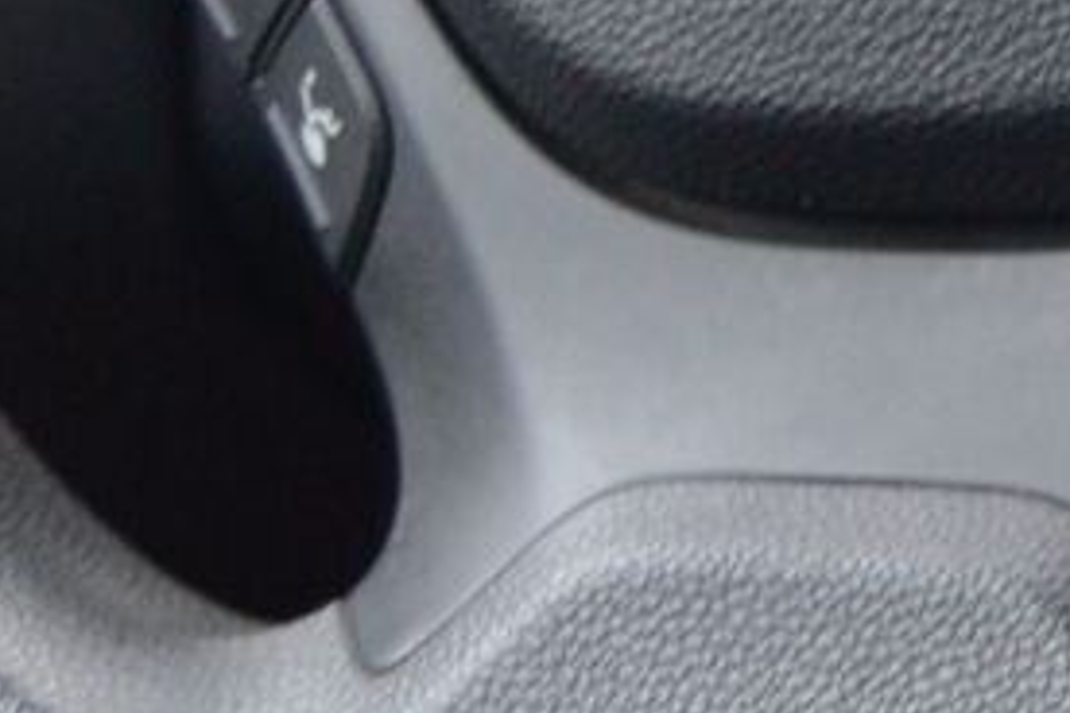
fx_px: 5587
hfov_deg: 9.5
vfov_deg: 7.1
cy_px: -636
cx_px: 2718
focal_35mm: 188
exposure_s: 1/60
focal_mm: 18
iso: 640
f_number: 3.5
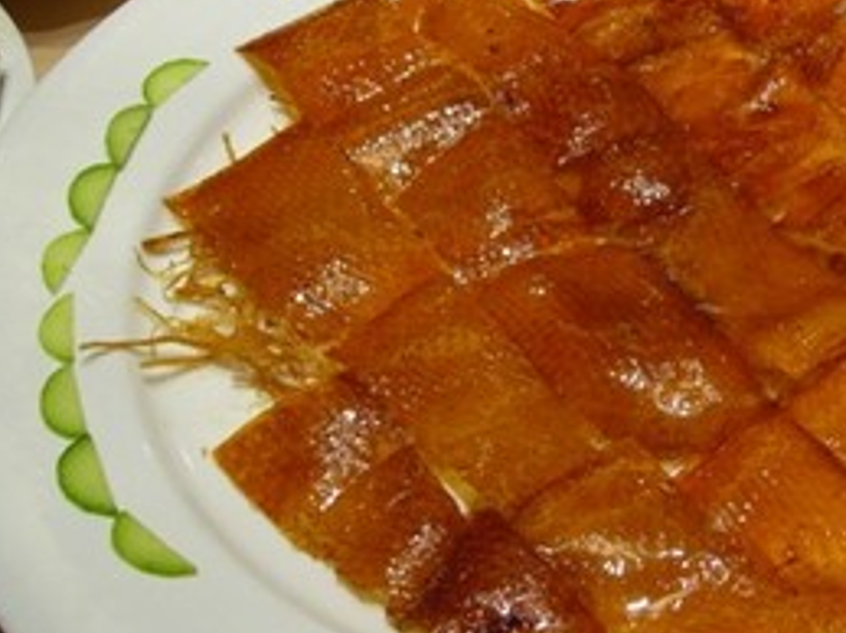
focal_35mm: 54
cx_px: 637
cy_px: 287
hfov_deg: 34.8
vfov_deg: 27.0
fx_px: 1319
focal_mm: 5.8
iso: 125
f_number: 2.8
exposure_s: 1/15
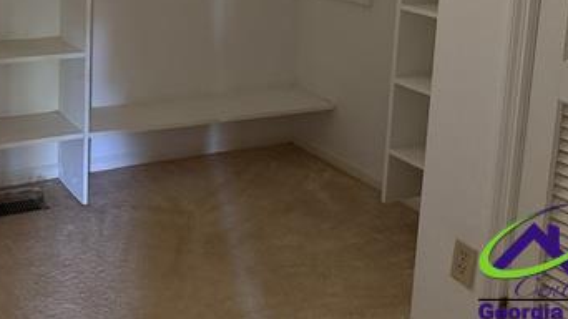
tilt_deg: -7.8
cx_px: 108
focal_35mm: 49
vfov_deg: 22.9
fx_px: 738
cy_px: -37
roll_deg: -2.0
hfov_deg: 40.3
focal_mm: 6.76
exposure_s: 1/40
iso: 1000
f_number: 1.78
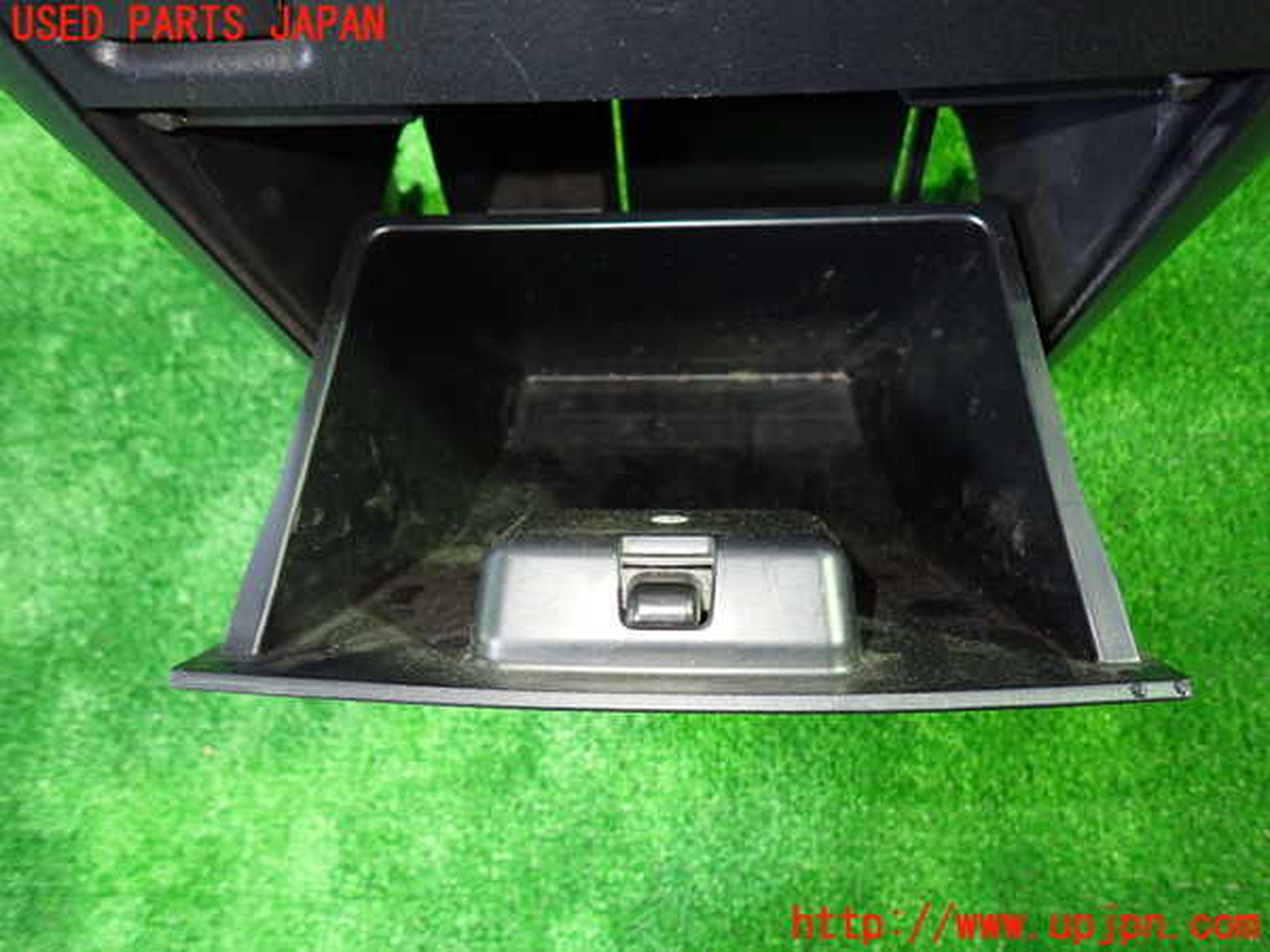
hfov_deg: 69.4
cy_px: 476
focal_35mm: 25
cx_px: 635
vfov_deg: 54.9
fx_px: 917
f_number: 2
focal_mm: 4.5
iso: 800
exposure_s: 1/30
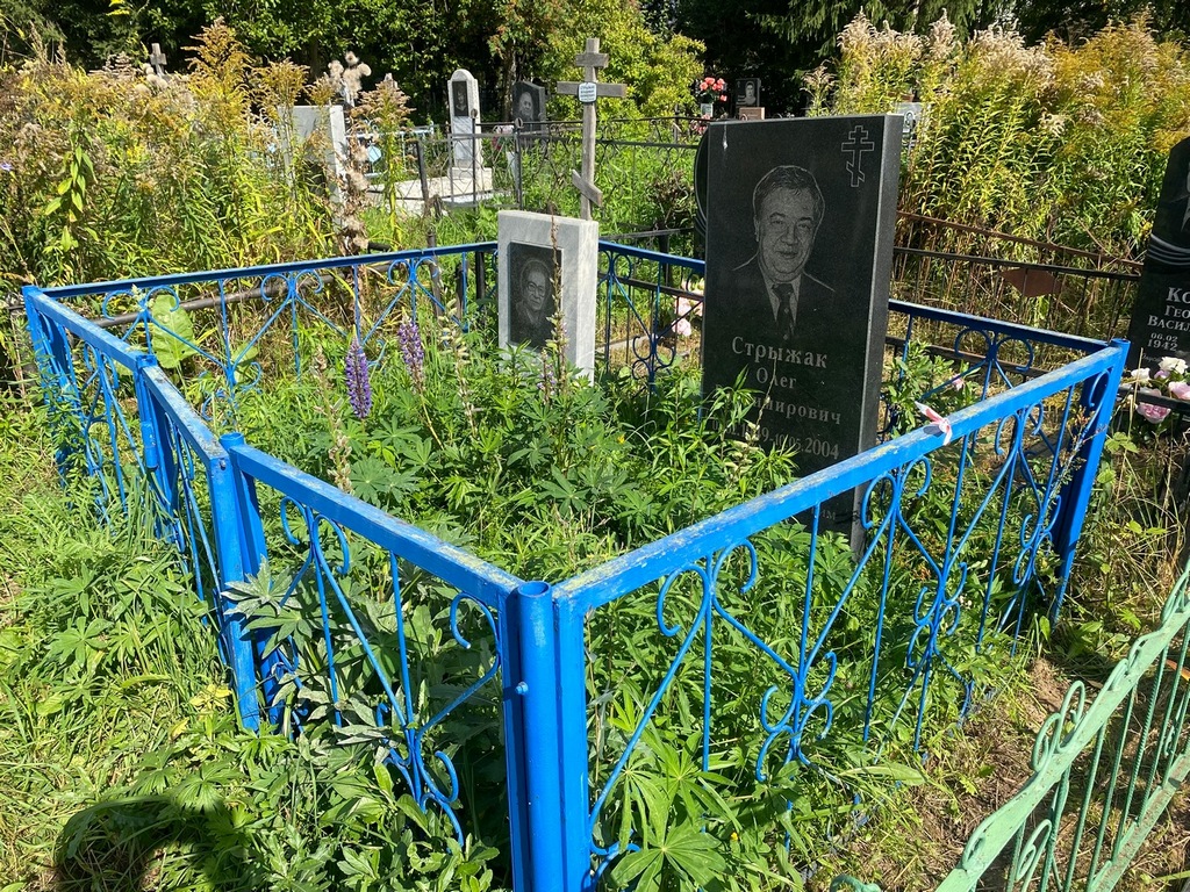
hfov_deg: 67.3
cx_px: 595
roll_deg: +1.9
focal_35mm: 26
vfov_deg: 53.1
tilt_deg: -20.8
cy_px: 446
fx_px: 894
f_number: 1.8
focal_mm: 4.25
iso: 32
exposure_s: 1/1377
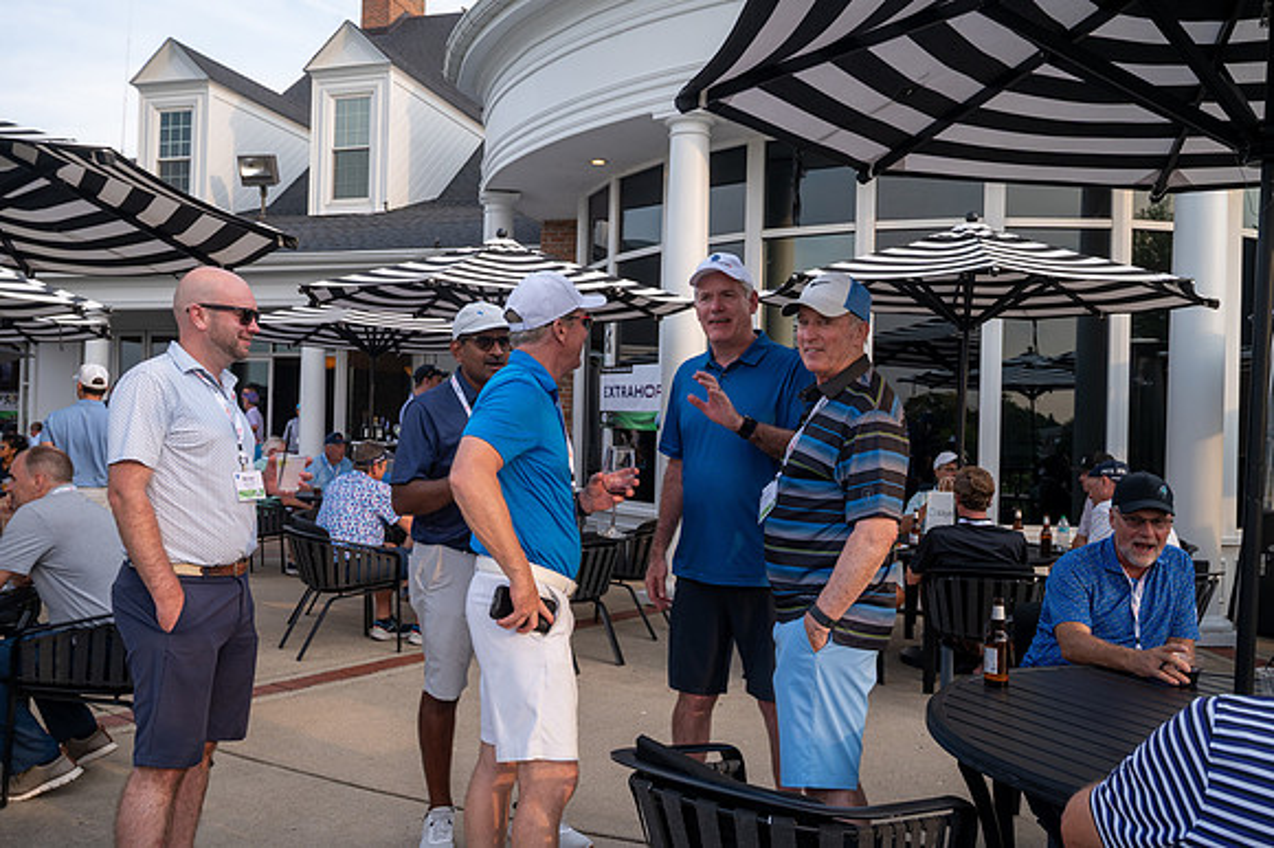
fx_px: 1079
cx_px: 637
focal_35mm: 30
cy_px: 424
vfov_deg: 42.9
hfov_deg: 61.1
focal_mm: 30.5
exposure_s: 1/250
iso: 250
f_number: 6.3
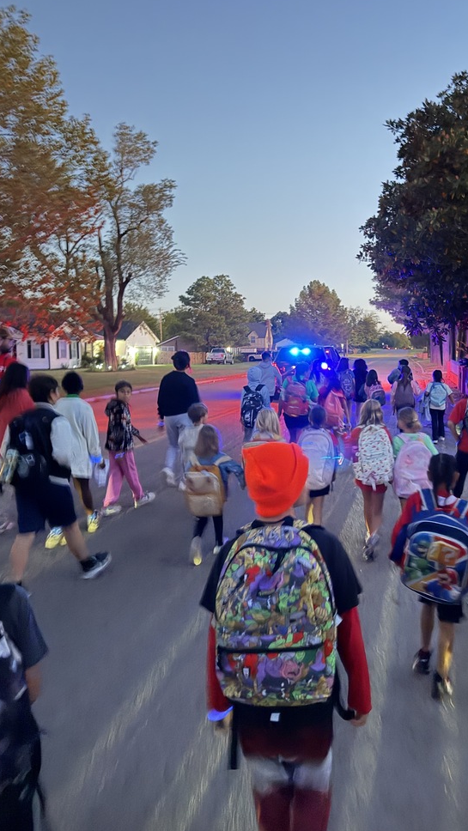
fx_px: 595
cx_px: 310
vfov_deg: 69.8
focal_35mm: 27
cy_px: 403
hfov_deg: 42.4
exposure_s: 1/14
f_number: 1.78
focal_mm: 6.76
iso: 3200
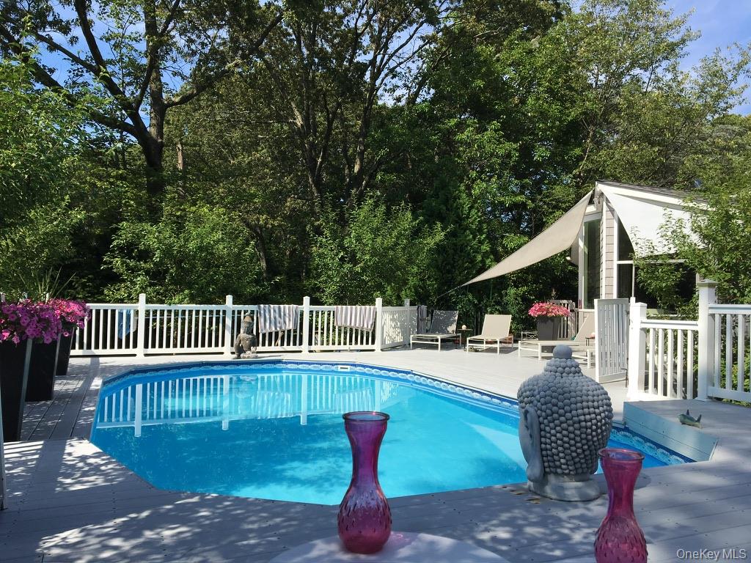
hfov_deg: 61.7
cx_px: 376
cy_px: 282
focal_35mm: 29
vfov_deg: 48.2
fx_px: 629
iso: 25
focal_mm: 4.15
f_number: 2.2
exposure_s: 1/1603
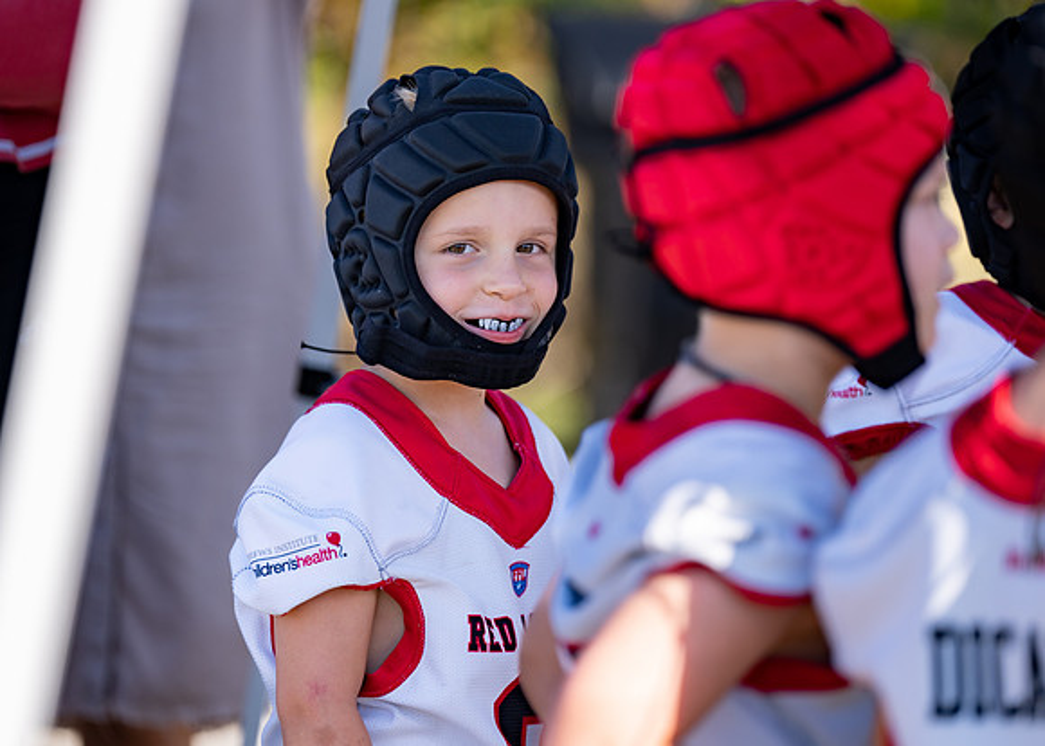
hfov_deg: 11.5
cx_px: 536
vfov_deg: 8.2
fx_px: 5191
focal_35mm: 175
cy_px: 366
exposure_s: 1/1250
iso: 100
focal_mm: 158
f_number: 2.8
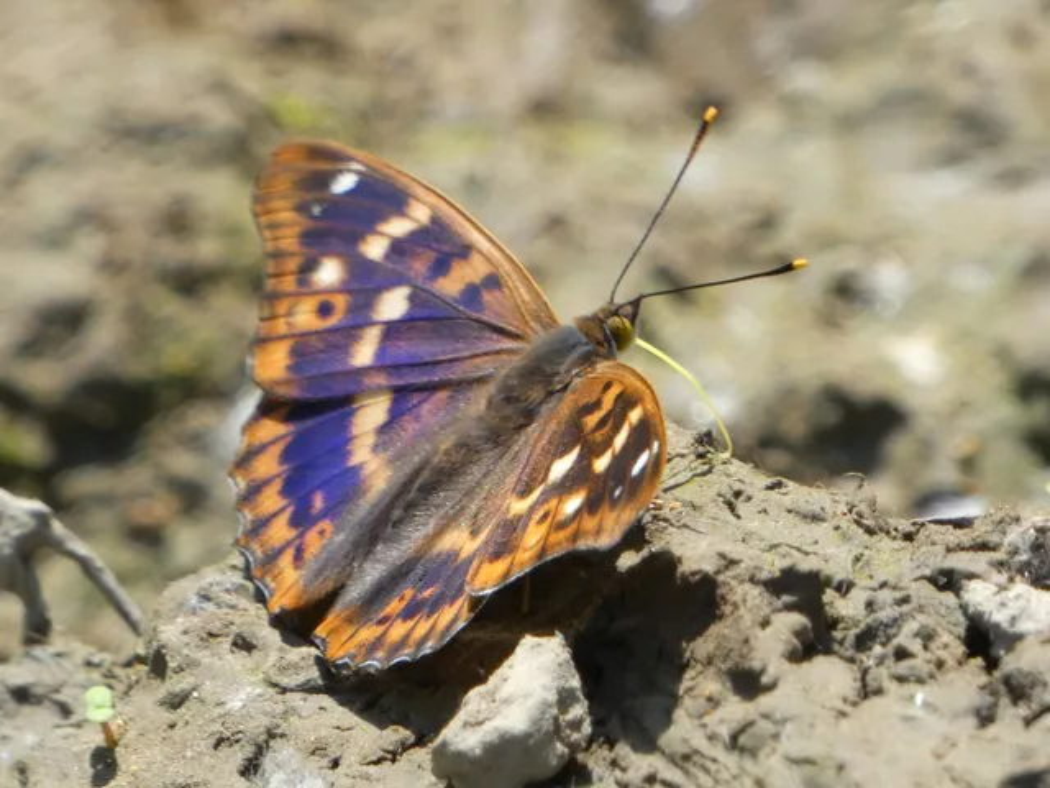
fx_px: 25085
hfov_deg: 2.4
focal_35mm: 827
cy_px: 394
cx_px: 525
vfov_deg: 1.8
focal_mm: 148.1
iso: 160
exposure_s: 1/125
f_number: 5.6
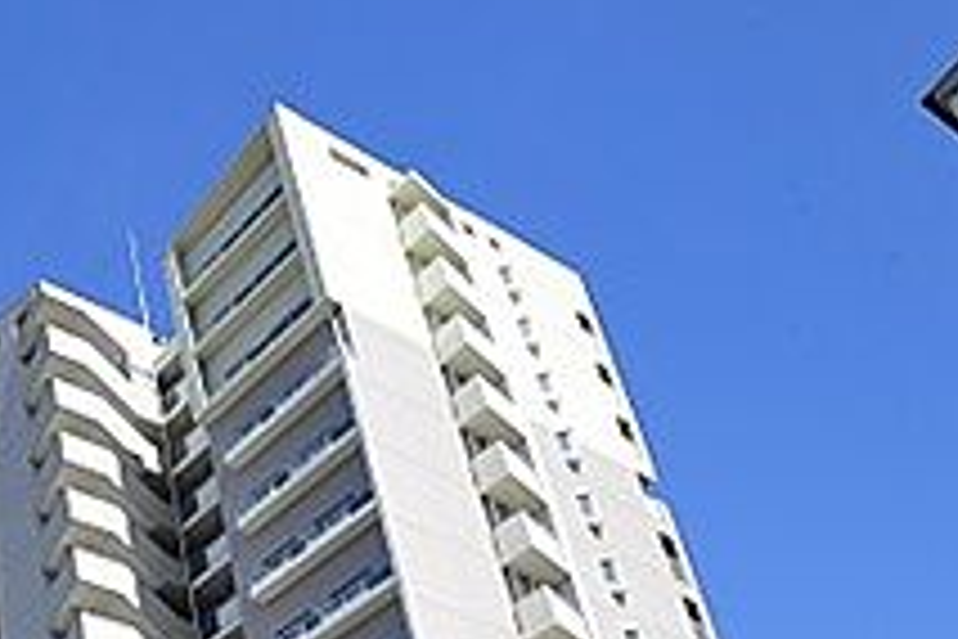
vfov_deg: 24.0
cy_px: 778
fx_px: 1357
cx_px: -189
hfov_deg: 32.3
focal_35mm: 51
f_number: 10
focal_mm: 17
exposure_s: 1/160
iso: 200
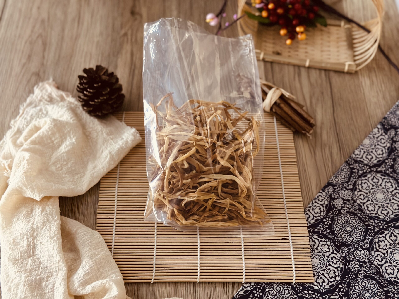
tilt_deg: -54.6
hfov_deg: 39.7
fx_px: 553
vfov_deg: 30.3
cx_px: 200
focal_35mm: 48
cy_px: 150
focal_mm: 6.86
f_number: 1.78
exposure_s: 1/33
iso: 640
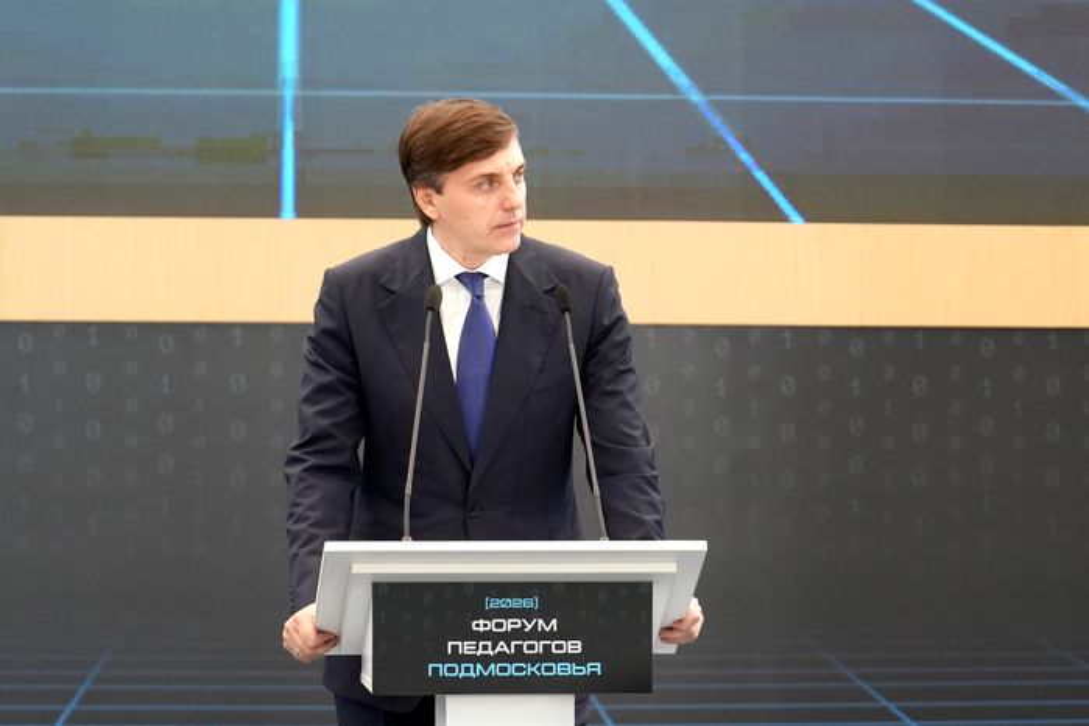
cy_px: 363
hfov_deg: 11.2
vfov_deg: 7.5
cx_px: 544
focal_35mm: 183
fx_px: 5535
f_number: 5
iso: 3200
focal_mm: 122
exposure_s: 1/160
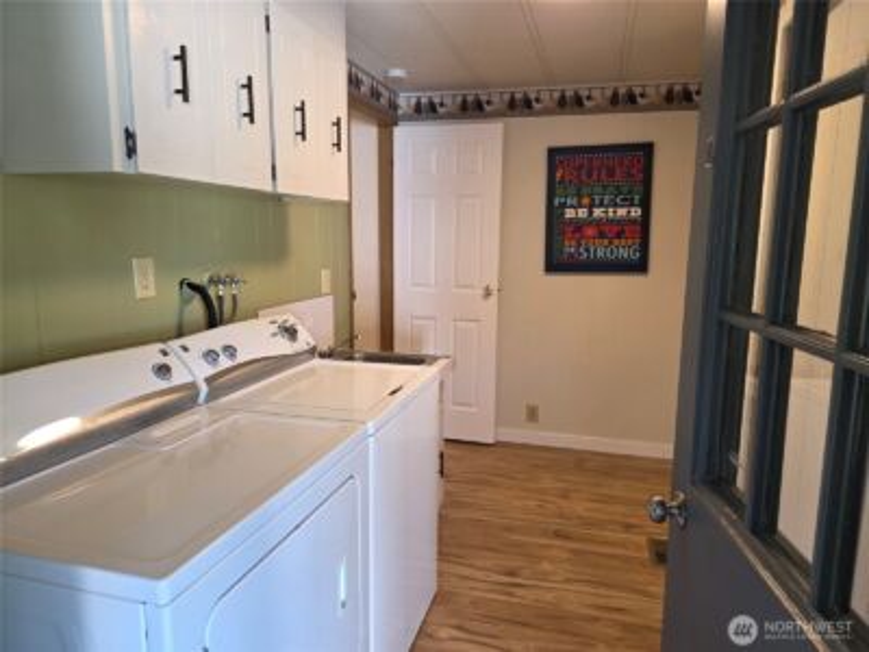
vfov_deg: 58.9
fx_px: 577
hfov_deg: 73.9
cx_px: 434
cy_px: 326
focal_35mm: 23
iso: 200
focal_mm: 6.3
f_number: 1.7
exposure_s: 1/120
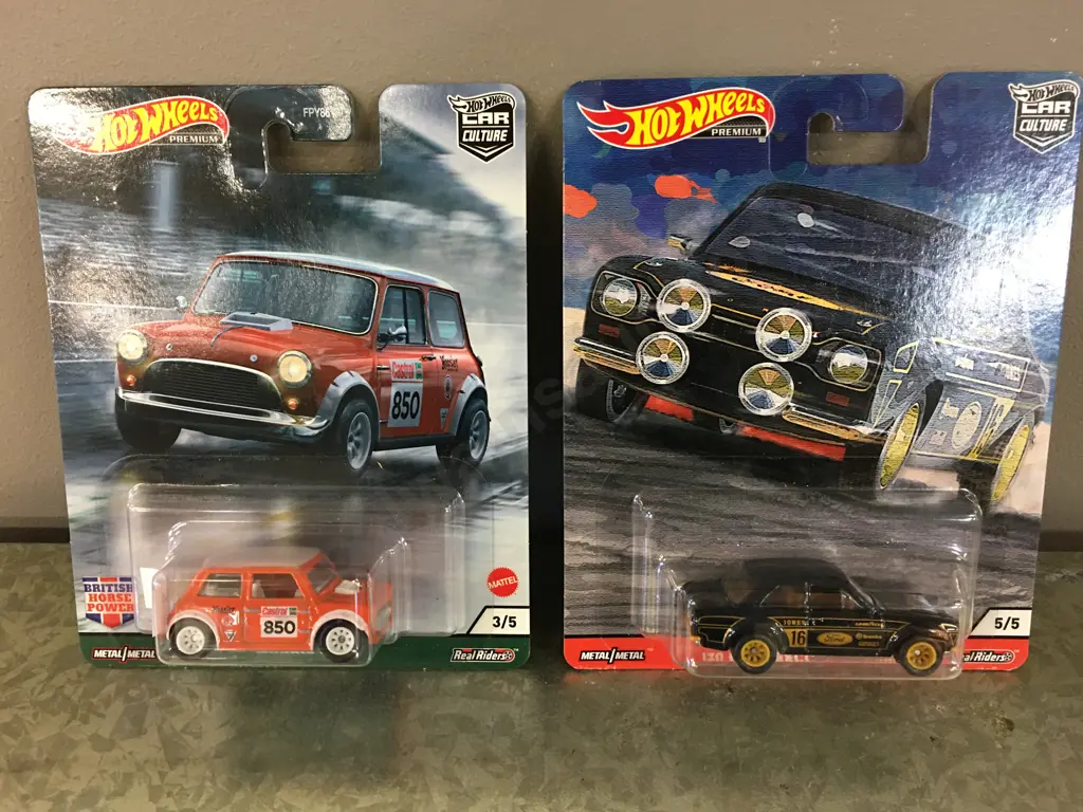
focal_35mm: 29
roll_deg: +0.5
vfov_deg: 48.2
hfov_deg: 61.7
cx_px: 542
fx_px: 907
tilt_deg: -35.7
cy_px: 406
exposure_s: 1/17
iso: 100
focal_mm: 4.15
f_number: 2.2
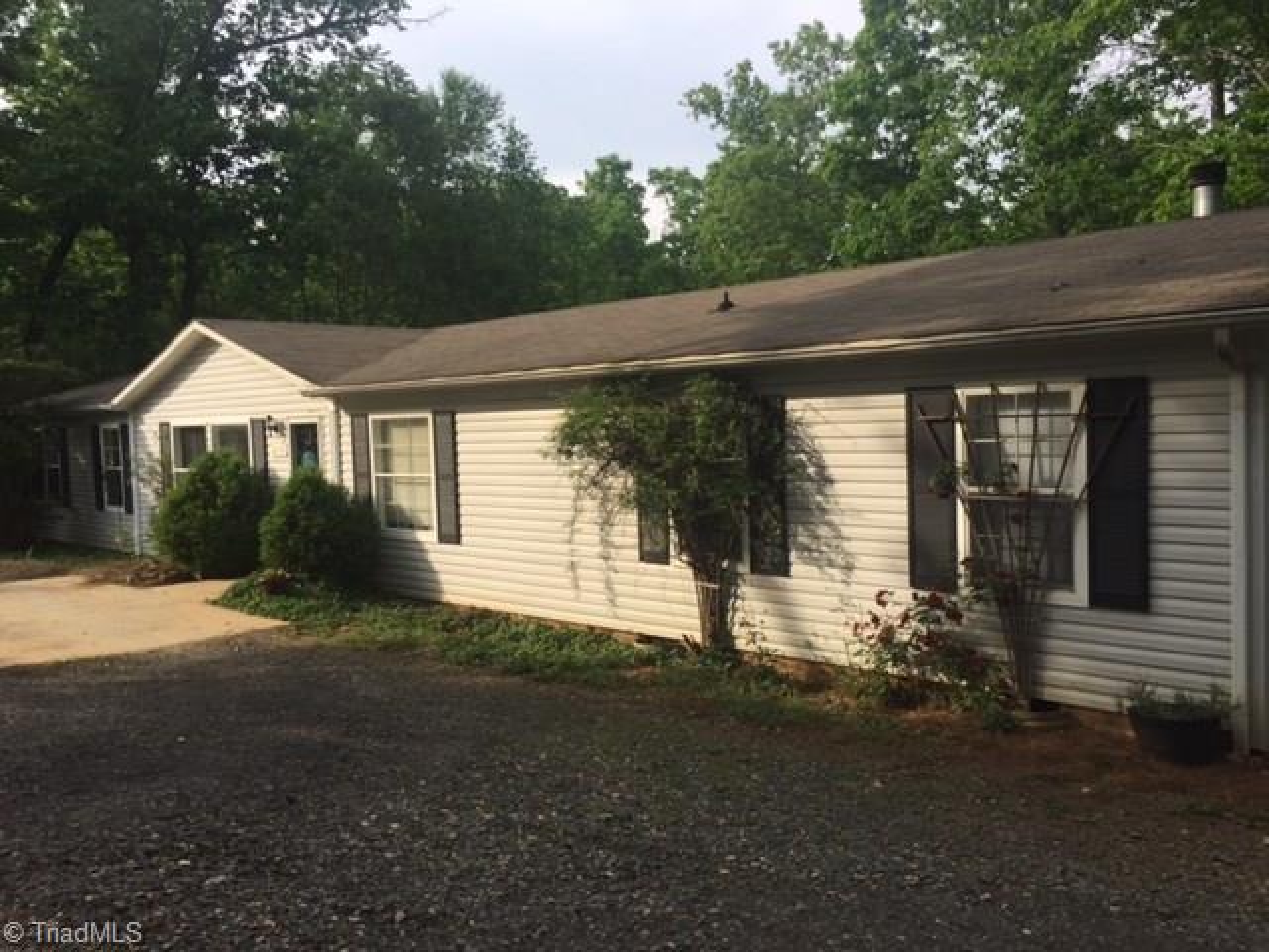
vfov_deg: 48.2
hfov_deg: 61.7
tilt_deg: -2.3
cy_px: 476
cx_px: 634
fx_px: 1063
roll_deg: +1.3
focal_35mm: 29
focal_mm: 4.15
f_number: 2.2
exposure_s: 1/879
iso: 32
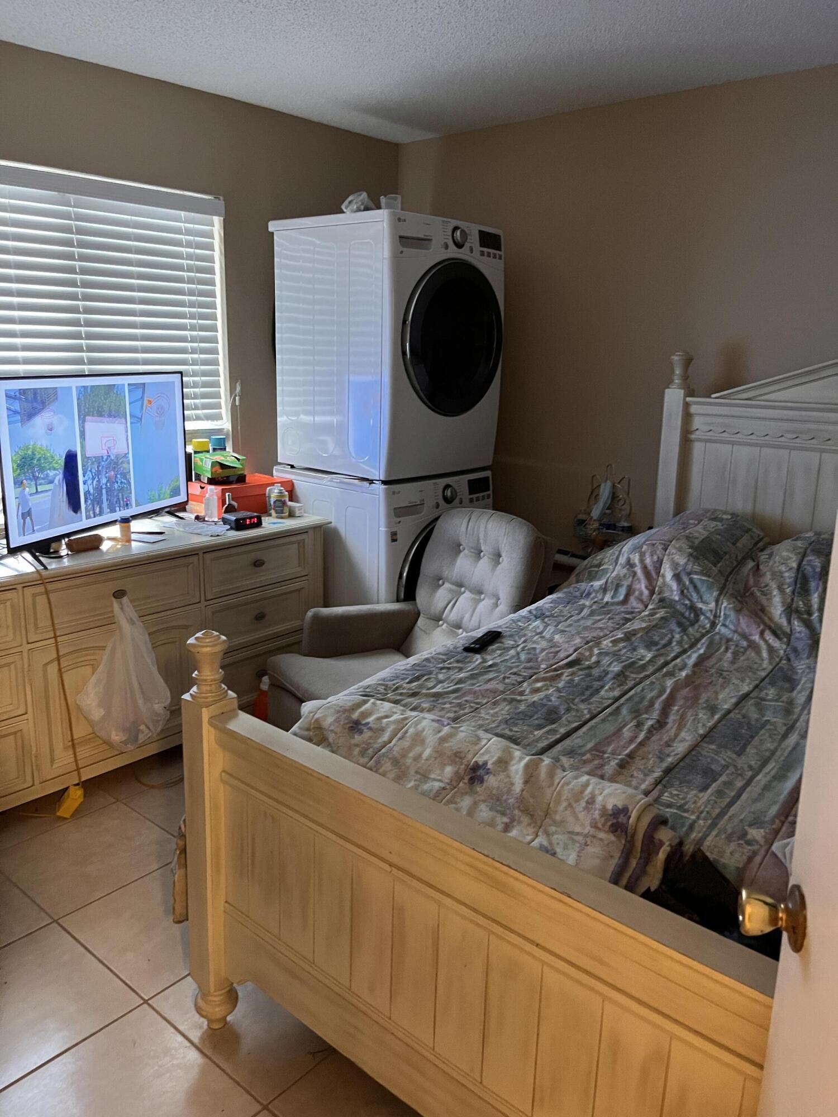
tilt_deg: -13.9
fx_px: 839
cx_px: 419
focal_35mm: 26
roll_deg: -1.1
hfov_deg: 53.1
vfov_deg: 67.3
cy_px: 558
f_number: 1.6
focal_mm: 5.1
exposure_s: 1/40
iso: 500
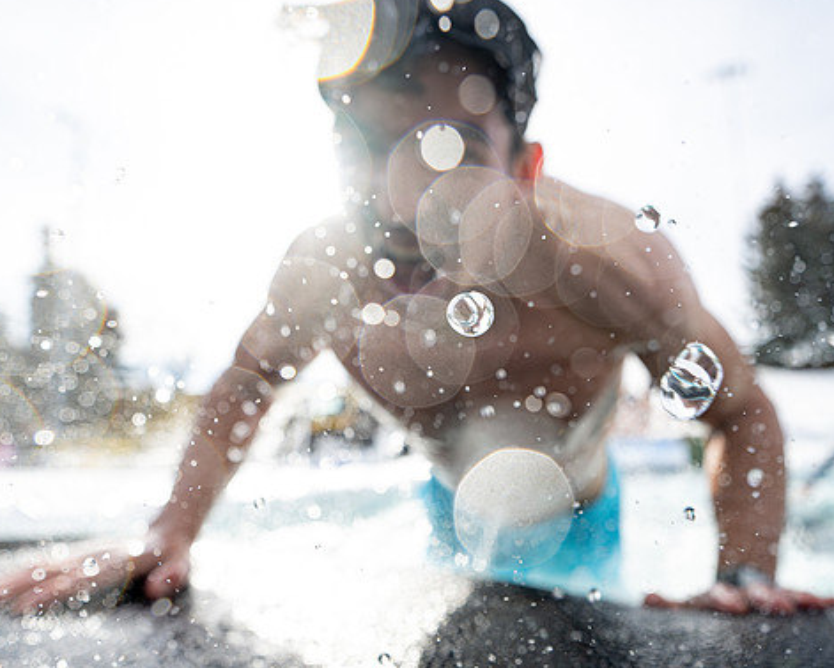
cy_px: 366
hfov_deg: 67.3
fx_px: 617
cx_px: 509
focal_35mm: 25
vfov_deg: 56.7
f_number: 4
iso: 250
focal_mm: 17.5
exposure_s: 1/3200
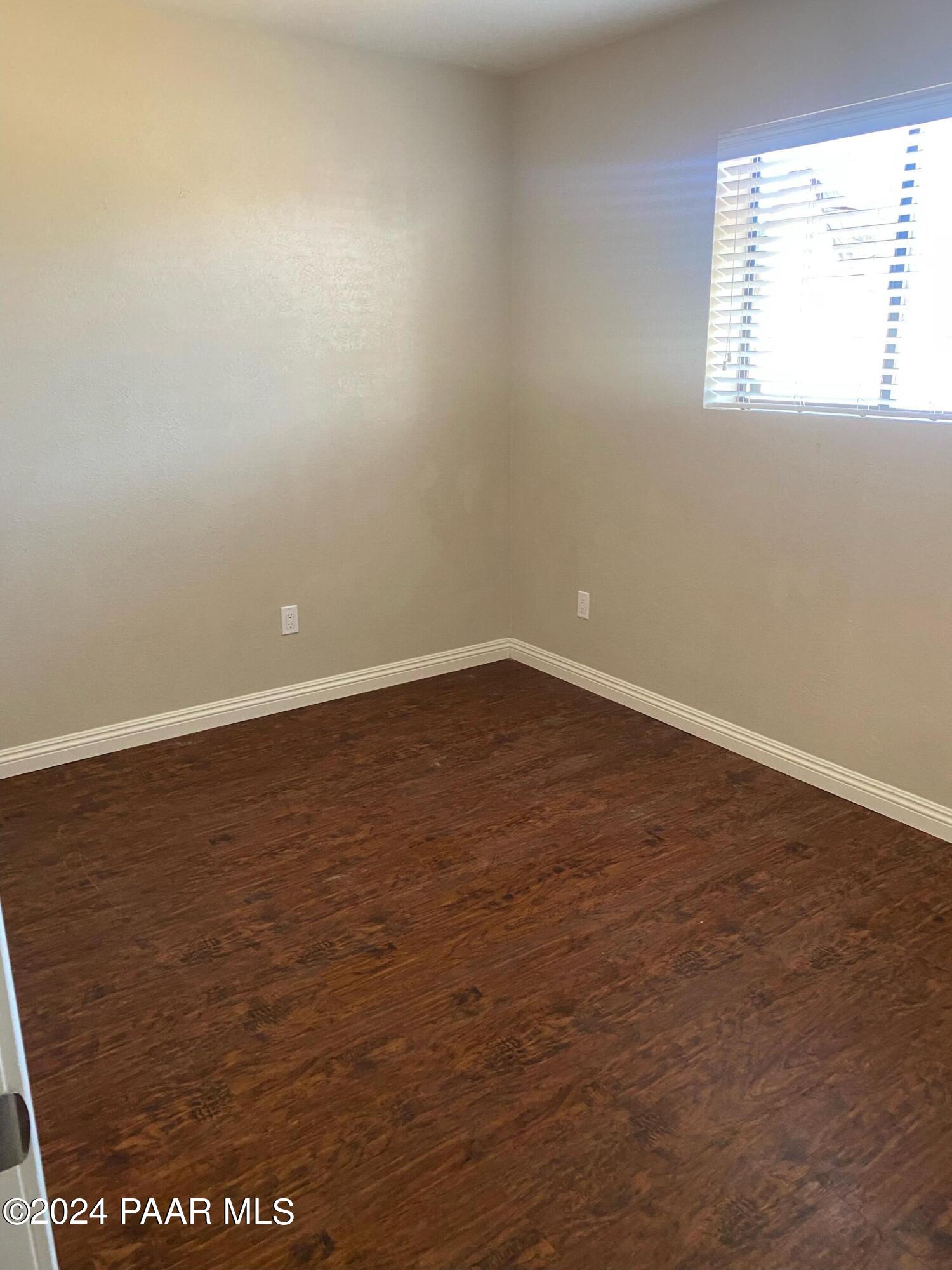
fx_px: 953
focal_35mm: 26
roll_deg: +0.1
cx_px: 476
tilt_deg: -14.8
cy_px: 635
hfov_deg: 53.1
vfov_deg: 67.3
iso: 320
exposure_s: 1/60
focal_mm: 4.25
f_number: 1.8
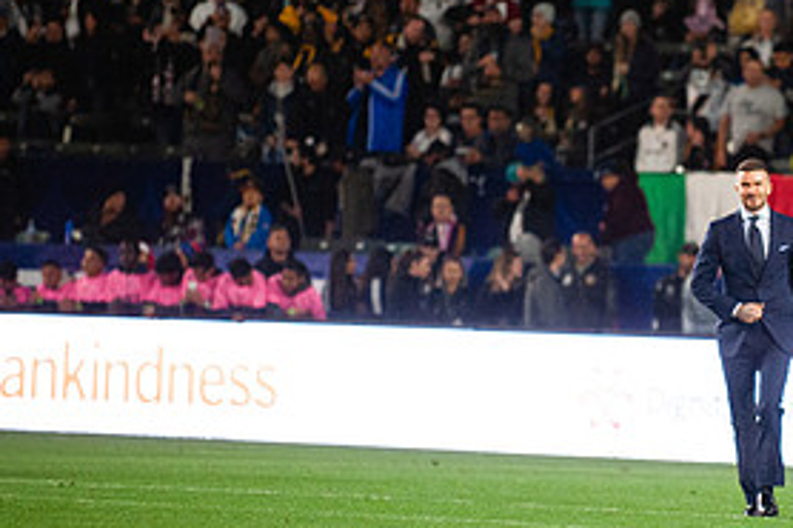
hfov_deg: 4.9
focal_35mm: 418
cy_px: 237
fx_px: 9202
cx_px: 710
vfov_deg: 3.3
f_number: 2.8
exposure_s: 1/2000
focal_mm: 200
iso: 3200
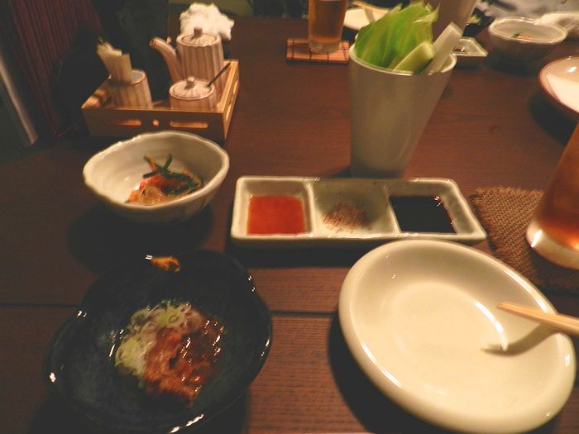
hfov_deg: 73.9
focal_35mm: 23
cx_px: 290
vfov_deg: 58.9
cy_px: 217
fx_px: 385
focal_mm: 4
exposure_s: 1/4
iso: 200
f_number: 3.4
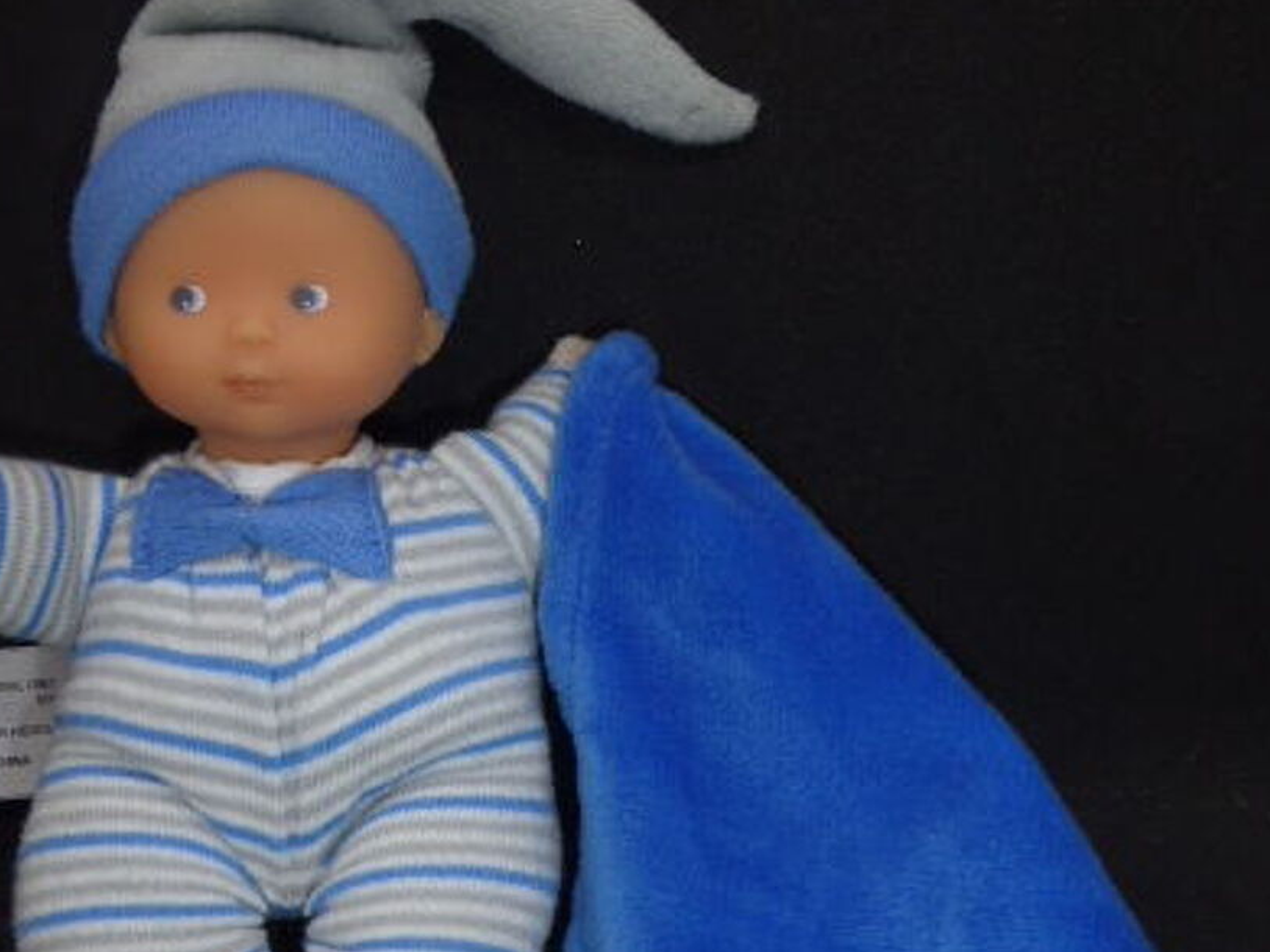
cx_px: 519
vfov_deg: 35.0
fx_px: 1504
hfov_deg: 45.6
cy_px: 578
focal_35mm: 41
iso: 100
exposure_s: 1/60
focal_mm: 4.3
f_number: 3.3
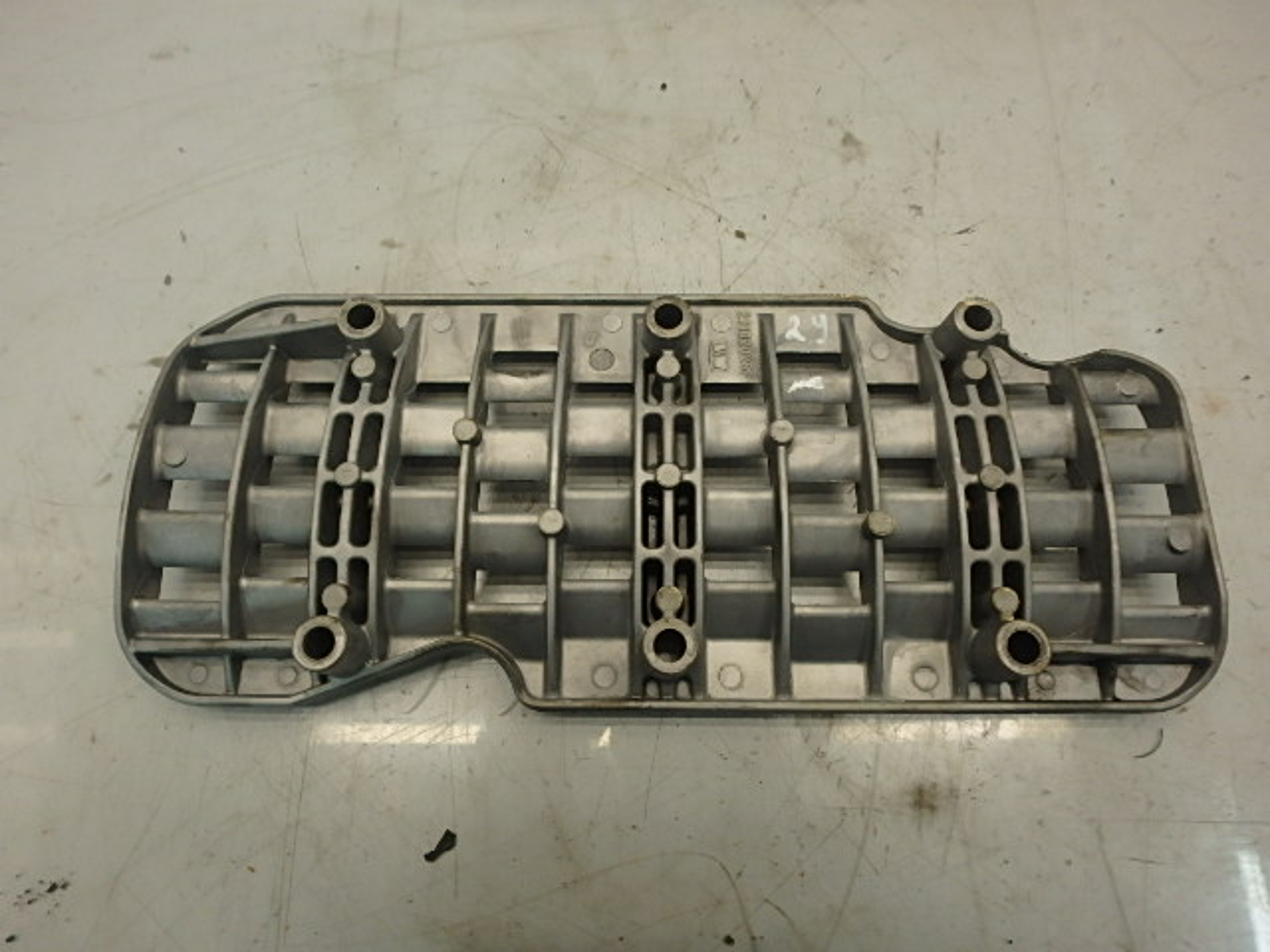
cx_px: 635
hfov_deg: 79.0
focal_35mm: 21
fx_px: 770
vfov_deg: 63.4
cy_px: 476
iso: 200
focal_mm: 3.7
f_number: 3.5
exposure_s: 1/60
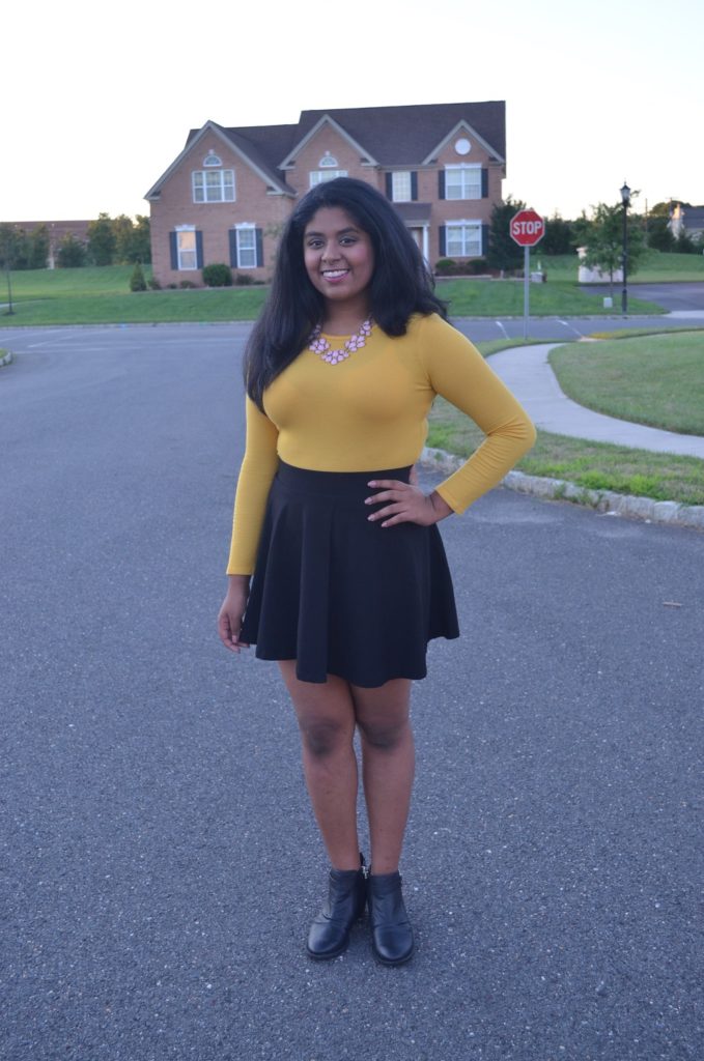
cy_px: 530
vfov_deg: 49.6
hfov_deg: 34.1
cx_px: 352
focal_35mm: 39
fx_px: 1148
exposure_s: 1/125
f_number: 5.6
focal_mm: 26
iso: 400
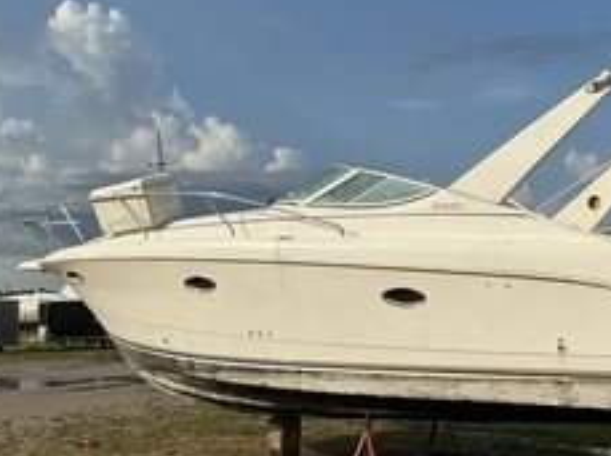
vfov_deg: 29.5
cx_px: 430
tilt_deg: +0.5
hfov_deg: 38.3
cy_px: 283
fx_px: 864
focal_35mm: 49
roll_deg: +1.5
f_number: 1.8
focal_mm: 3
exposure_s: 1/3534
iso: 25
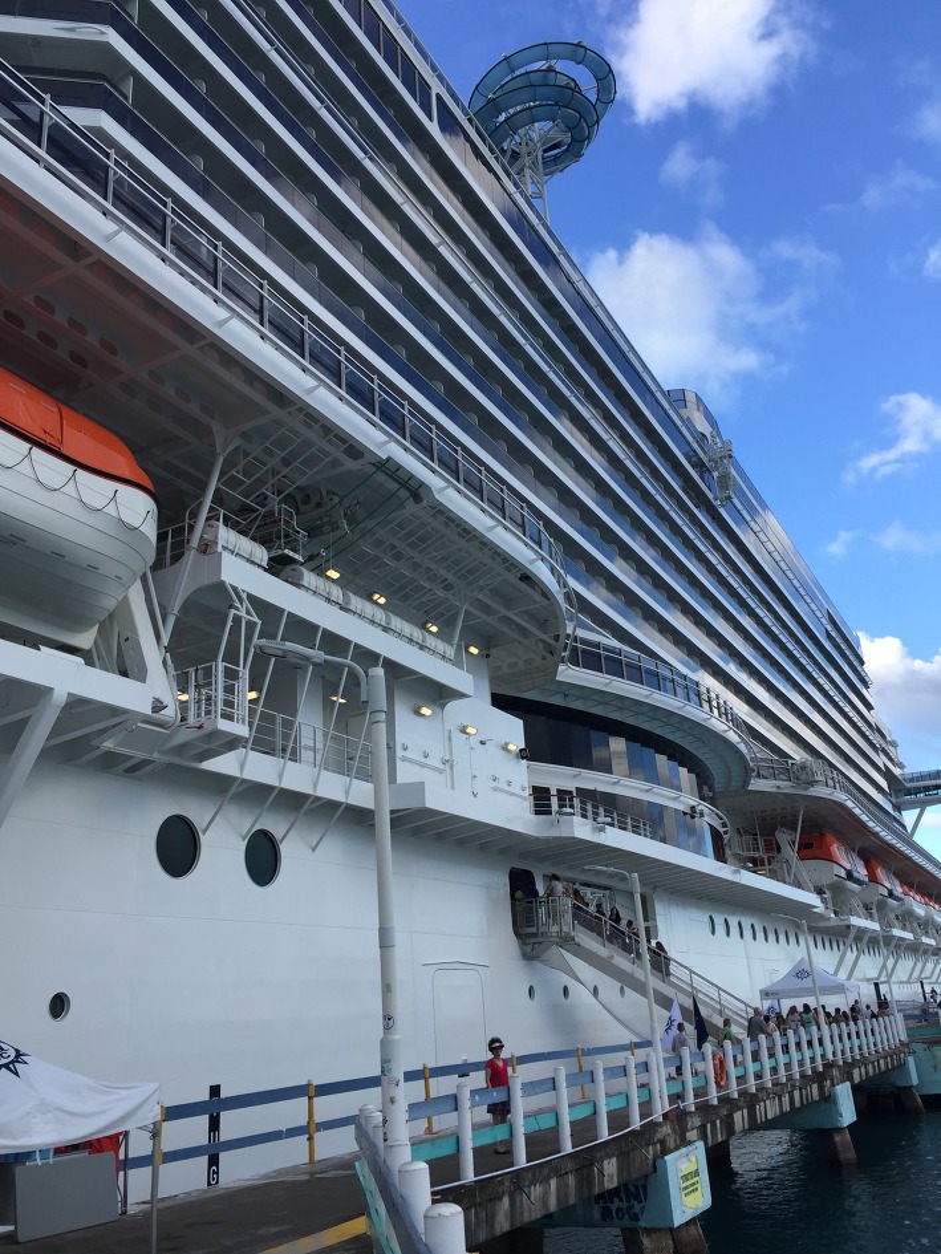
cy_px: 627
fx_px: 1051
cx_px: 470
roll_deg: +6.1
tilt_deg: +21.0
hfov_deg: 48.2
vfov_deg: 61.7
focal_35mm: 29
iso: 32
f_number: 2.2
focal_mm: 4.15
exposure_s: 1/648
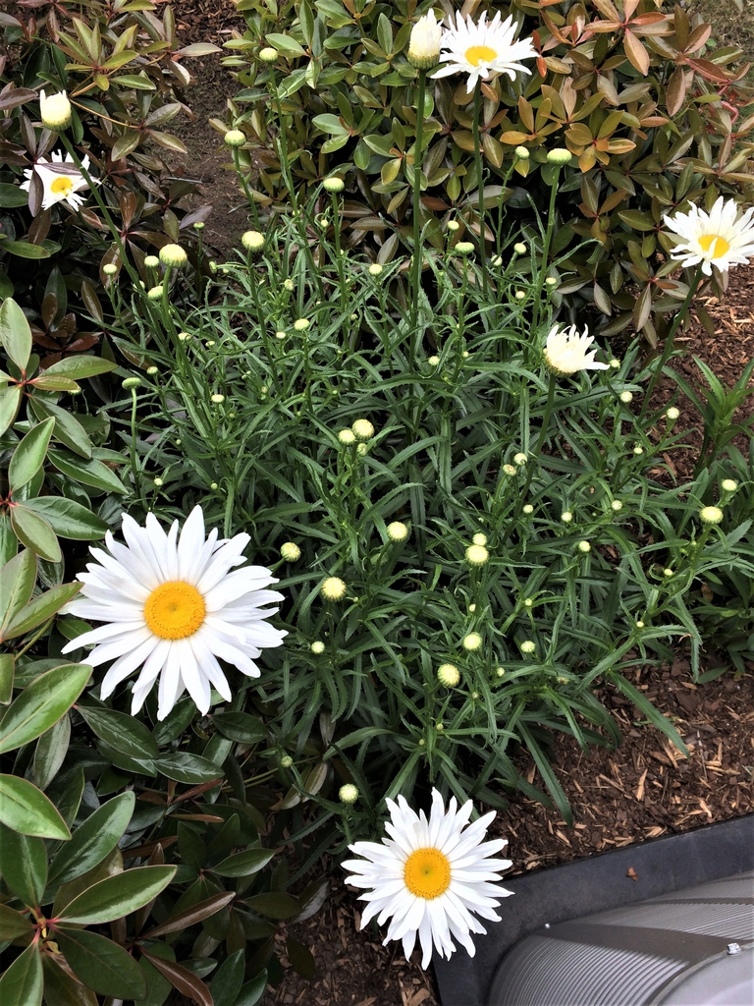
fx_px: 842
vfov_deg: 61.7
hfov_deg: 48.2
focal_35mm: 29
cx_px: 377
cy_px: 503
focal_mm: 4.15
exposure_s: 1/289
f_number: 2.2
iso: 32
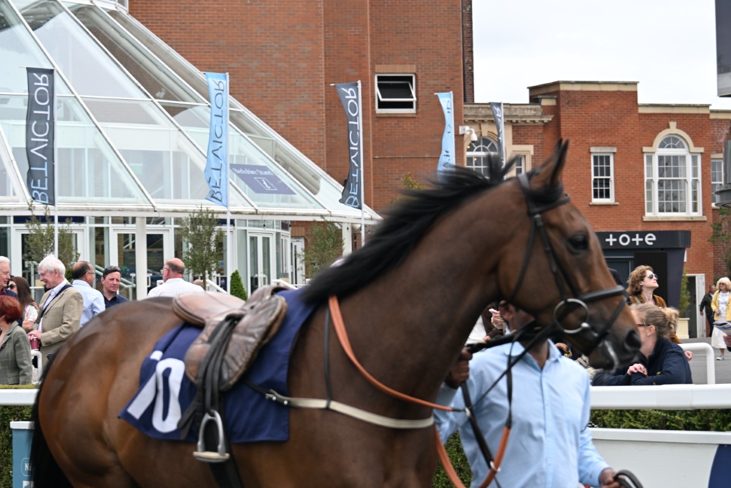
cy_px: 244
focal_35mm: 134
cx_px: 366
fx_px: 2711
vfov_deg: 10.3
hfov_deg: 15.4
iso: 125
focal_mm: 89
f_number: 6.3
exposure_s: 1/250
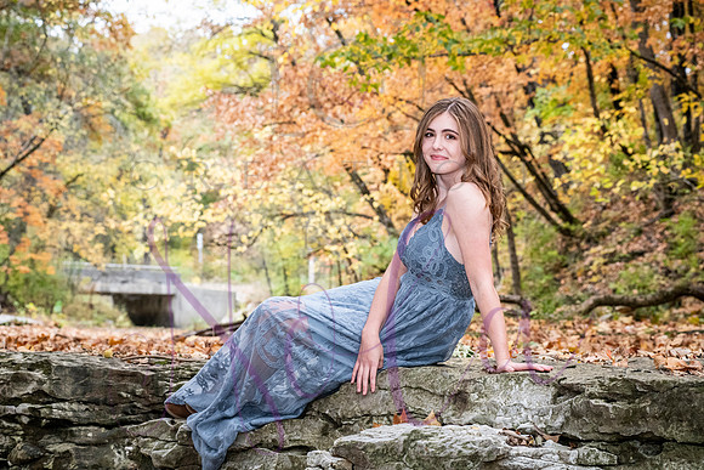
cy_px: 235
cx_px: 352
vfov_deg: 14.9
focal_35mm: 92
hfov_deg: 22.1
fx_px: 1799
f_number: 8
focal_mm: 92
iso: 2000
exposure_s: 1/125
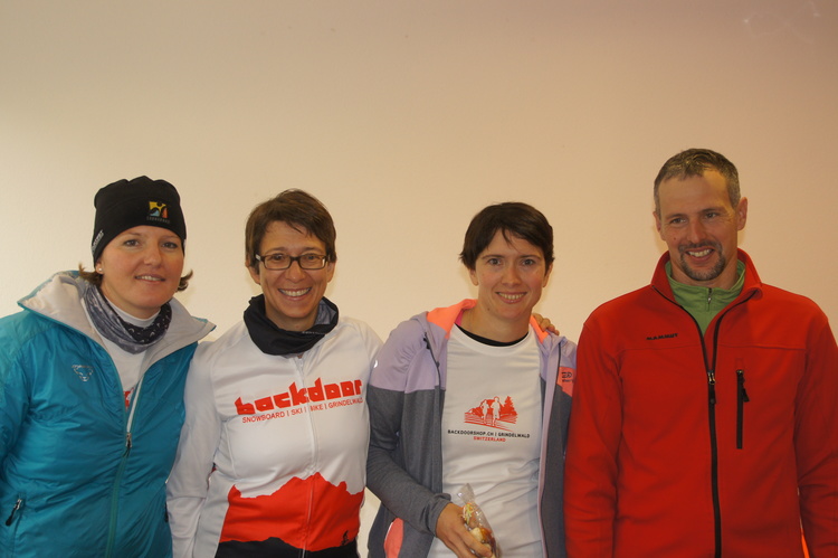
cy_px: 279
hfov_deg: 36.0
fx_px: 1291
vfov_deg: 24.4
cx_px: 419
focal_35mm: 56
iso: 500
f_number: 4.5
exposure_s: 1/60
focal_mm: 37
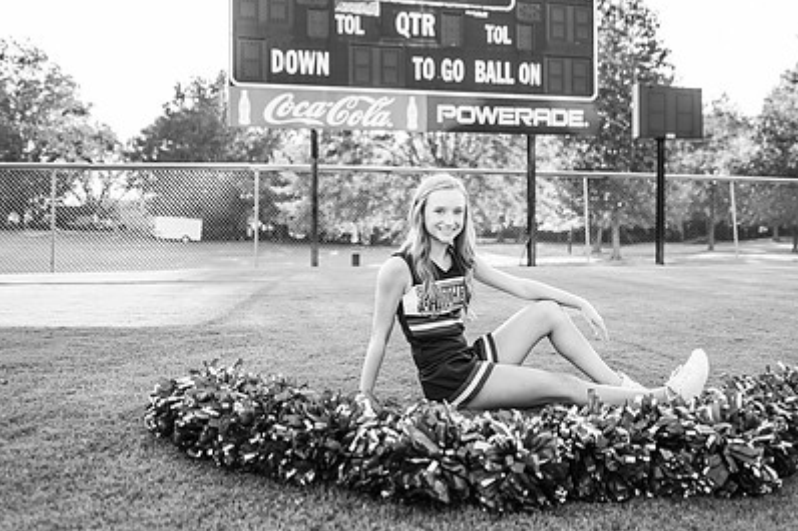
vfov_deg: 37.7
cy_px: 213
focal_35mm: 35
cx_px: 449
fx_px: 775
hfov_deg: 54.3
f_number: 2
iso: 125
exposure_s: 1/500
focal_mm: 24
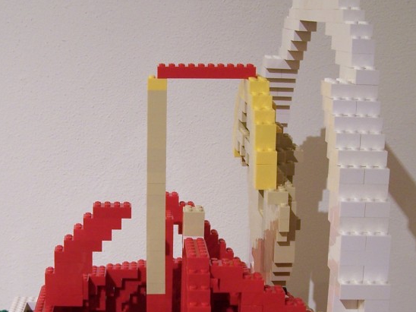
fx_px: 853
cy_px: 241
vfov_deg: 20.5
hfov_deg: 27.4
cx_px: 178
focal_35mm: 71
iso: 80
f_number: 2.8
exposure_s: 1/2
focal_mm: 6.3
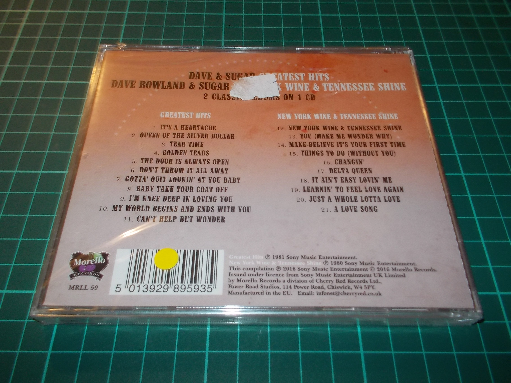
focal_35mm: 29
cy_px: 192
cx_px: 256
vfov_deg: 48.2
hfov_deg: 61.7
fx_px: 428
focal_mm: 4.1
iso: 200
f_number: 3.3
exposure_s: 1/30
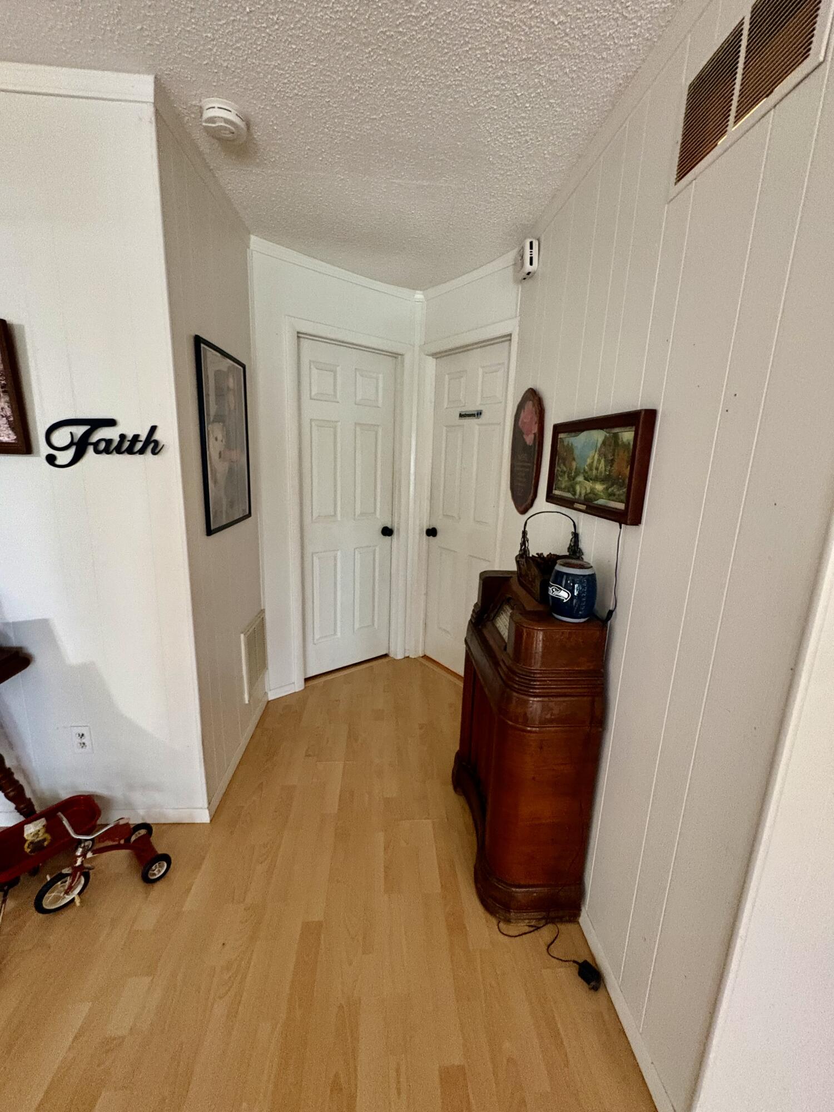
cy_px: 556
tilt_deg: -12.3
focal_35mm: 14
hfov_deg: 85.7
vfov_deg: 102.1
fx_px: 450
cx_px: 417
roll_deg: -2.4
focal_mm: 2.22
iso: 800
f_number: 2.2
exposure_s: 1/40
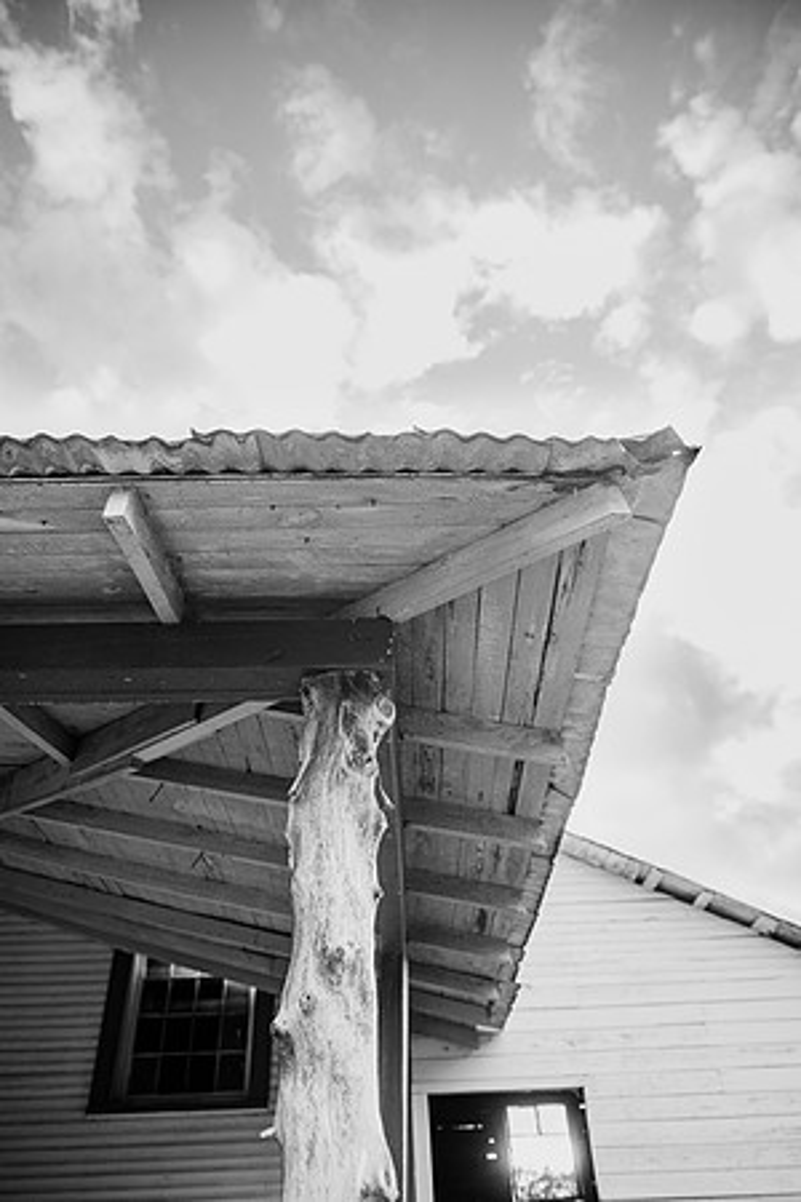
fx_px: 801
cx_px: 400
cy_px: 601
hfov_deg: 53.1
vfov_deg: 73.7
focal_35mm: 24
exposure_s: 1/200
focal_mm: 24
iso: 160
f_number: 2.8
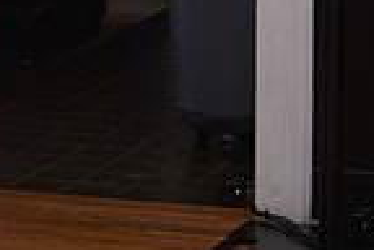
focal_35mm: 212
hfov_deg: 9.2
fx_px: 2202
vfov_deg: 6.4
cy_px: -176
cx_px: -353
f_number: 2.8
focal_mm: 35
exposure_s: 1/160
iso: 100
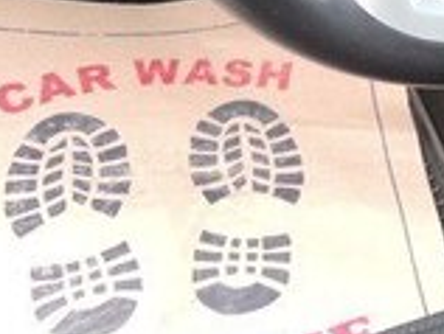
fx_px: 1285
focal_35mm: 100
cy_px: -310
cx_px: 823
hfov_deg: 16.2
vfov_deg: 13.1
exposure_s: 1/30
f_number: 3
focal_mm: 4.3
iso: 400
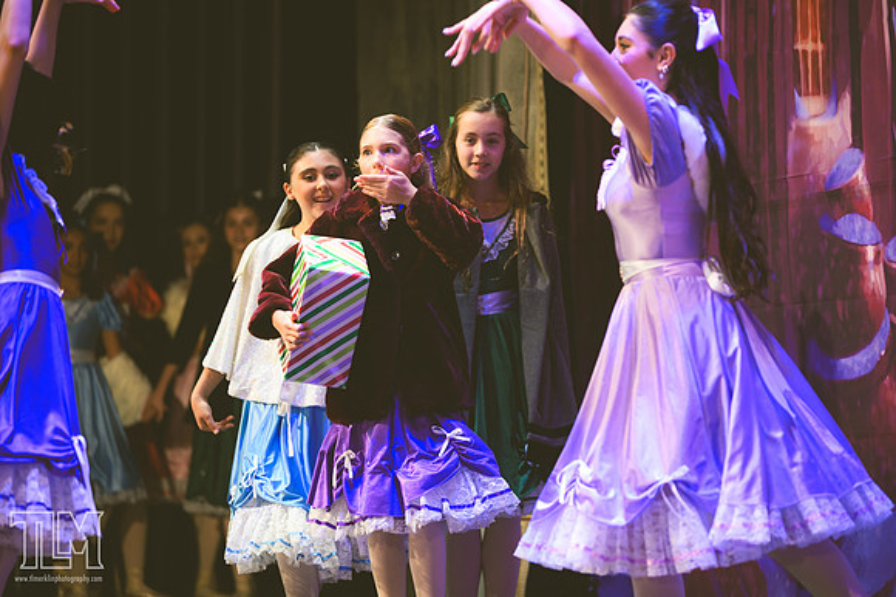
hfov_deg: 14.2
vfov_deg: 9.5
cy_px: 298
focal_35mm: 145
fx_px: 3607
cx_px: 448
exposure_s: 1/250
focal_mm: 145
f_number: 2.8
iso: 1600
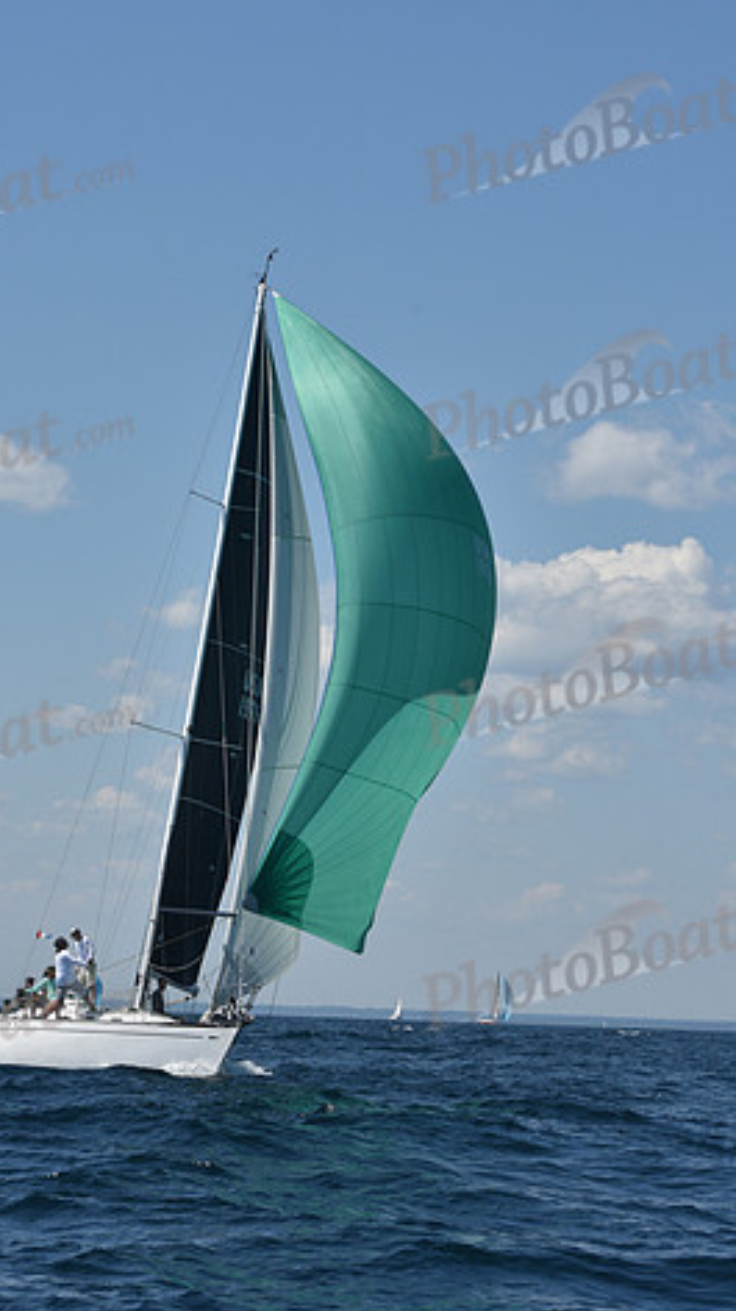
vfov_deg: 18.5
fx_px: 4030
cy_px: 572
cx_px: 279
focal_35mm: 116
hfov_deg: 10.4
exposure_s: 1/1000
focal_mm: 90
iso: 200
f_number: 9
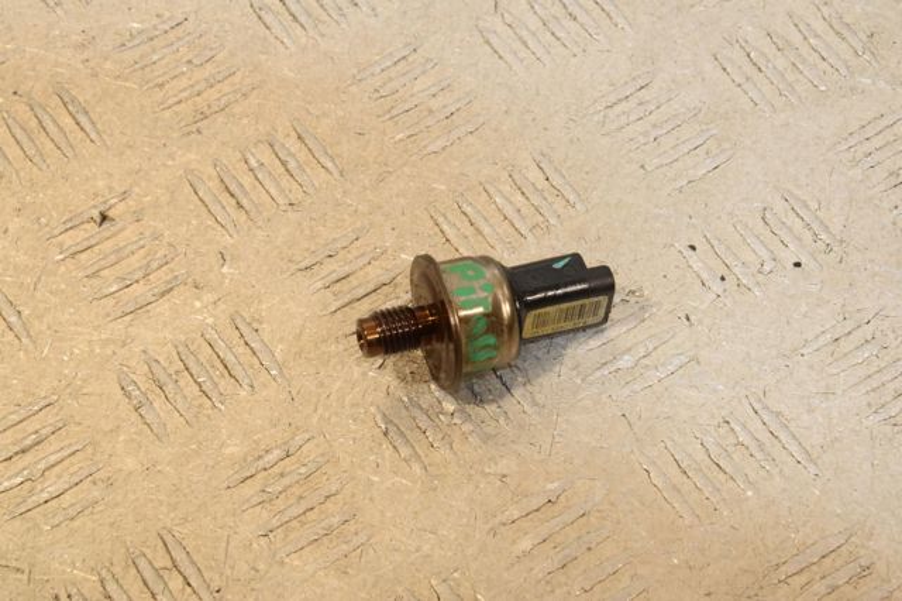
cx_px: 451
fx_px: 2479
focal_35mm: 99
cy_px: 300
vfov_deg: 13.8
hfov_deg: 20.6
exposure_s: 1/125
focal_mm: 66
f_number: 11
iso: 1600
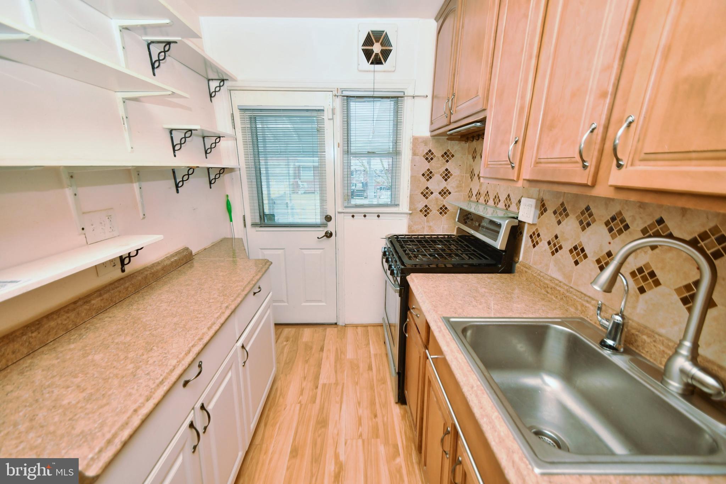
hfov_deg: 100.4
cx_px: 363
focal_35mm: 15
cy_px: 242
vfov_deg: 77.3
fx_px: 302
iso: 500
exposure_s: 1/80
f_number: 4.5
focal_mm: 10
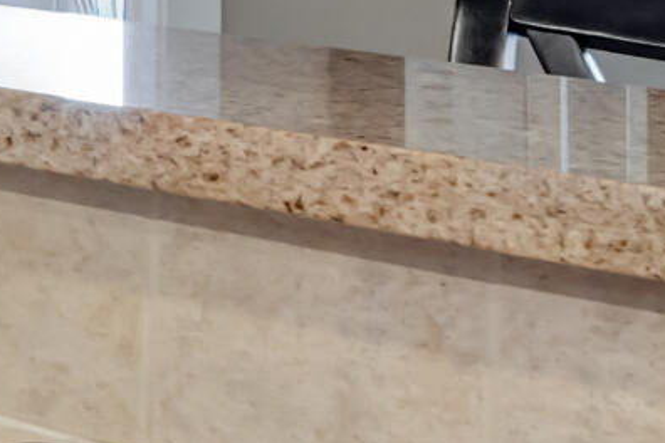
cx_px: -1429
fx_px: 2660
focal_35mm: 144
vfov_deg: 9.2
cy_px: -301
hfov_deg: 10.0
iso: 400
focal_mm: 19
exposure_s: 1/2.5
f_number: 11
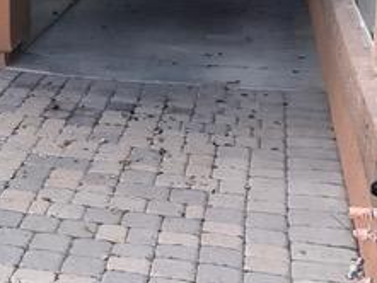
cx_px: -142
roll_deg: +1.9
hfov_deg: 21.3
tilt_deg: -10.3
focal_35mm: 81
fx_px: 883
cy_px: -2
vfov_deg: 17.8
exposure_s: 1/113
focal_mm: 3.99
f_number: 1.8
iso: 20
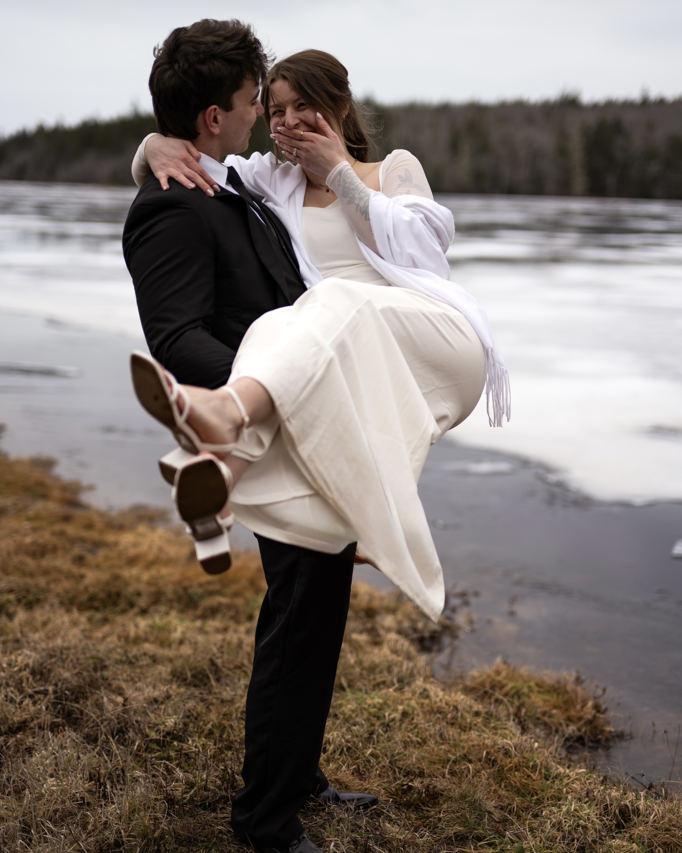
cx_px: 344
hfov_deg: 26.7
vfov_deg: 33.0
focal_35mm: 57
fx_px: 1438
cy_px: 431
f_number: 1.6
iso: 80
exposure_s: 1/1250
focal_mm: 50
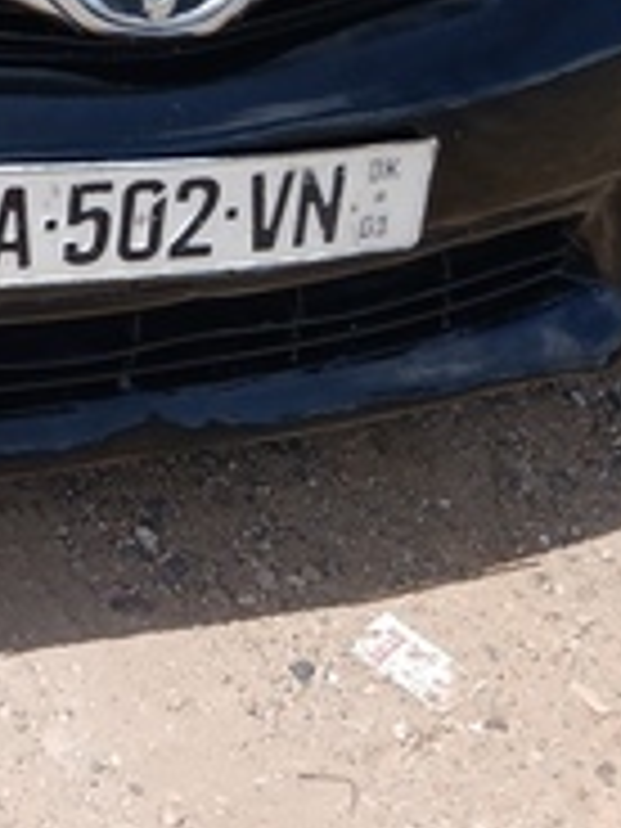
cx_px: -176
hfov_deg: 16.0
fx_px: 2105
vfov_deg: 19.6
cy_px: -378
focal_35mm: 88
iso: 20
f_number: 1.8
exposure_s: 1/370
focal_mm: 3.98
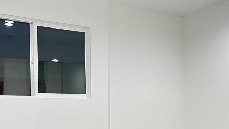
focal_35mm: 44
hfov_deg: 46.2
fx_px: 267
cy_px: 106
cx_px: 131
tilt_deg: -0.7
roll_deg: +0.4
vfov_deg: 26.5
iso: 200
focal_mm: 5.7
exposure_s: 1/60
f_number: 1.5
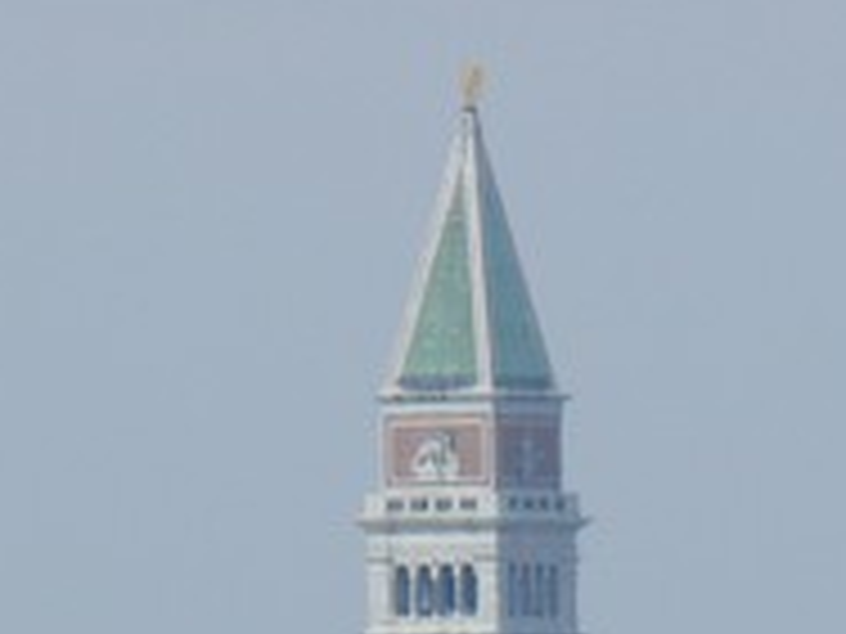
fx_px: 38223
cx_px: 464
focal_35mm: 1564
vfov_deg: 1.0
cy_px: 1149
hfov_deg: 1.3
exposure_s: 1/500
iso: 100
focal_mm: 88.8
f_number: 7.1
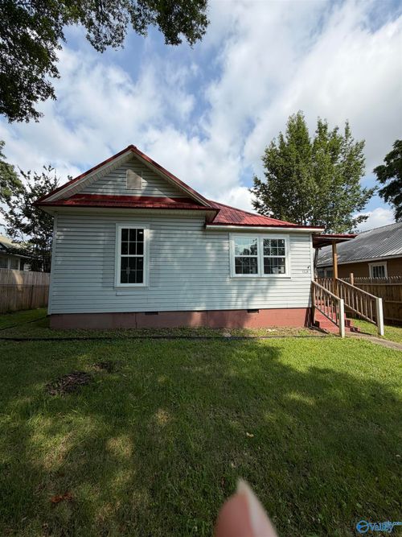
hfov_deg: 85.7
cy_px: 268
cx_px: 201
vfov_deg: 102.1
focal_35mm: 14
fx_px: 217
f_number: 2.2
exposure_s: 1/770
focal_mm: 2.22
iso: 20
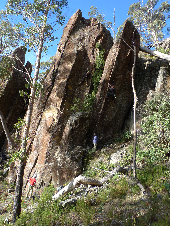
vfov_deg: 67.3
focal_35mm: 26
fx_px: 170
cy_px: 113
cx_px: 85
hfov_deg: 53.1
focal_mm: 5.4
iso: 80
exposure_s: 1/320
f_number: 2.8
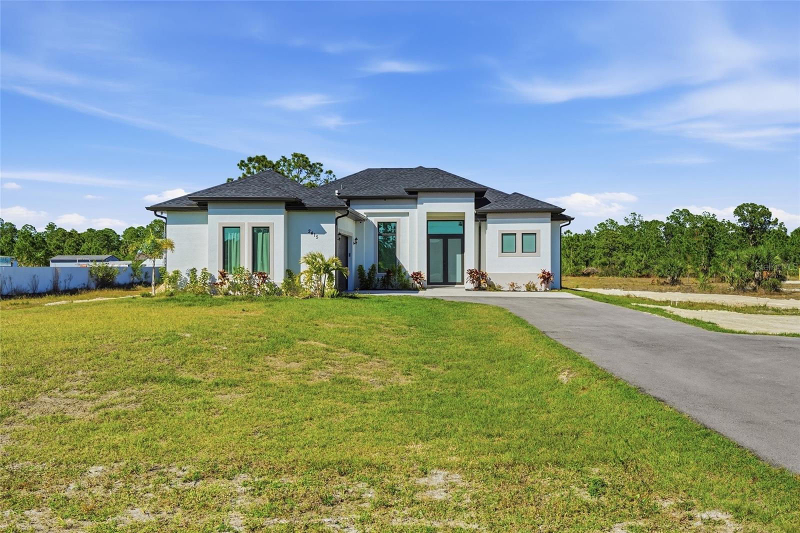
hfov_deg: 54.4
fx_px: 778
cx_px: 400
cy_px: 266
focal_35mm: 35
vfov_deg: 37.8
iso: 400
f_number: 9
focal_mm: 35
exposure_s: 1/6400
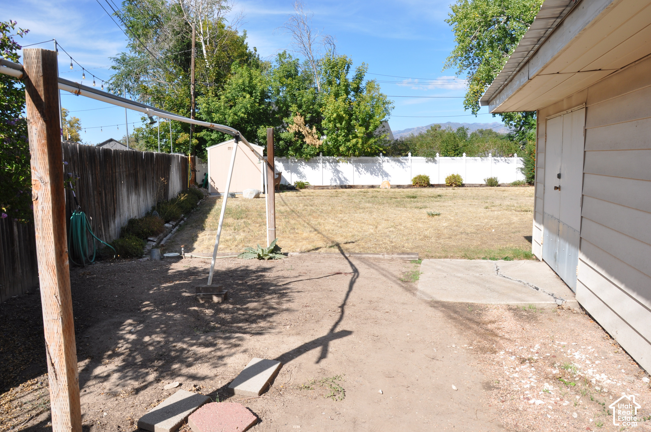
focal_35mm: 27
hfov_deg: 67.4
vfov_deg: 47.8
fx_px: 488
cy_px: 216
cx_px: 326
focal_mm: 18
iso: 200
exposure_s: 1/160
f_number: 13
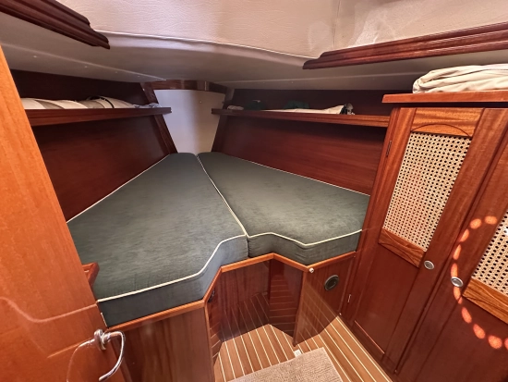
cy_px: 191
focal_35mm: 14
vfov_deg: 85.7
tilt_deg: -21.9
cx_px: 254
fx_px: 206
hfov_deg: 102.0
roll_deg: -2.2
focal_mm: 2.22
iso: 1000
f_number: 2.2
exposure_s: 1/60
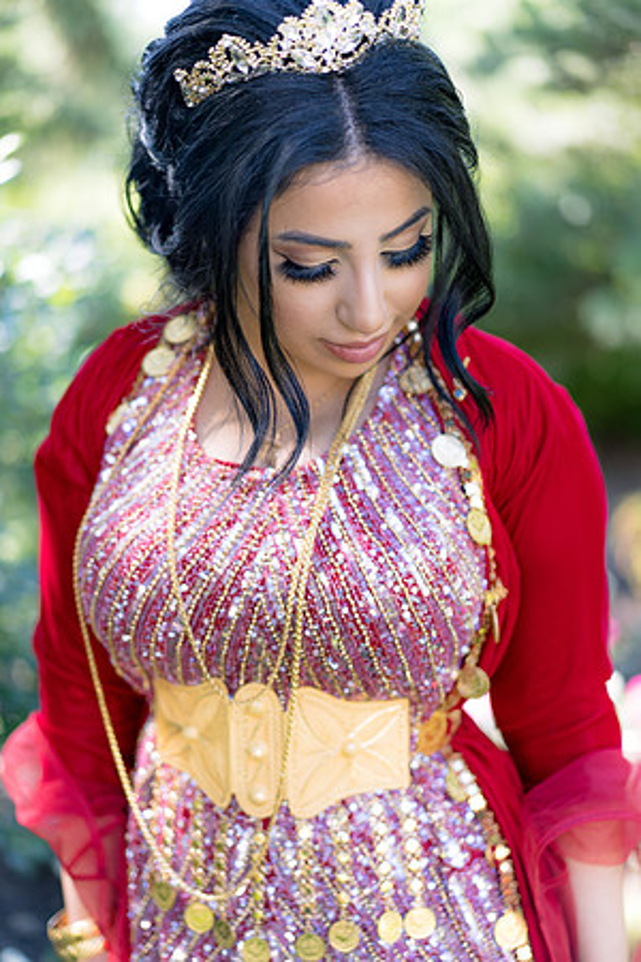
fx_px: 1469
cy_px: 481
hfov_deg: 24.6
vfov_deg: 36.2
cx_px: 320
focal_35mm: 55
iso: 100
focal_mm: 55
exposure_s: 1/200
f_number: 1.8
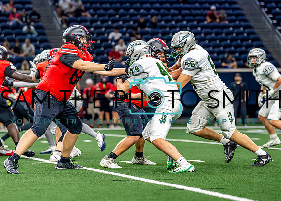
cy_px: 98
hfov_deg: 10.3
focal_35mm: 195
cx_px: 106
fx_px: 1559
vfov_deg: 7.4
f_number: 2.8
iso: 5000
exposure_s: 1/2000
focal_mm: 128
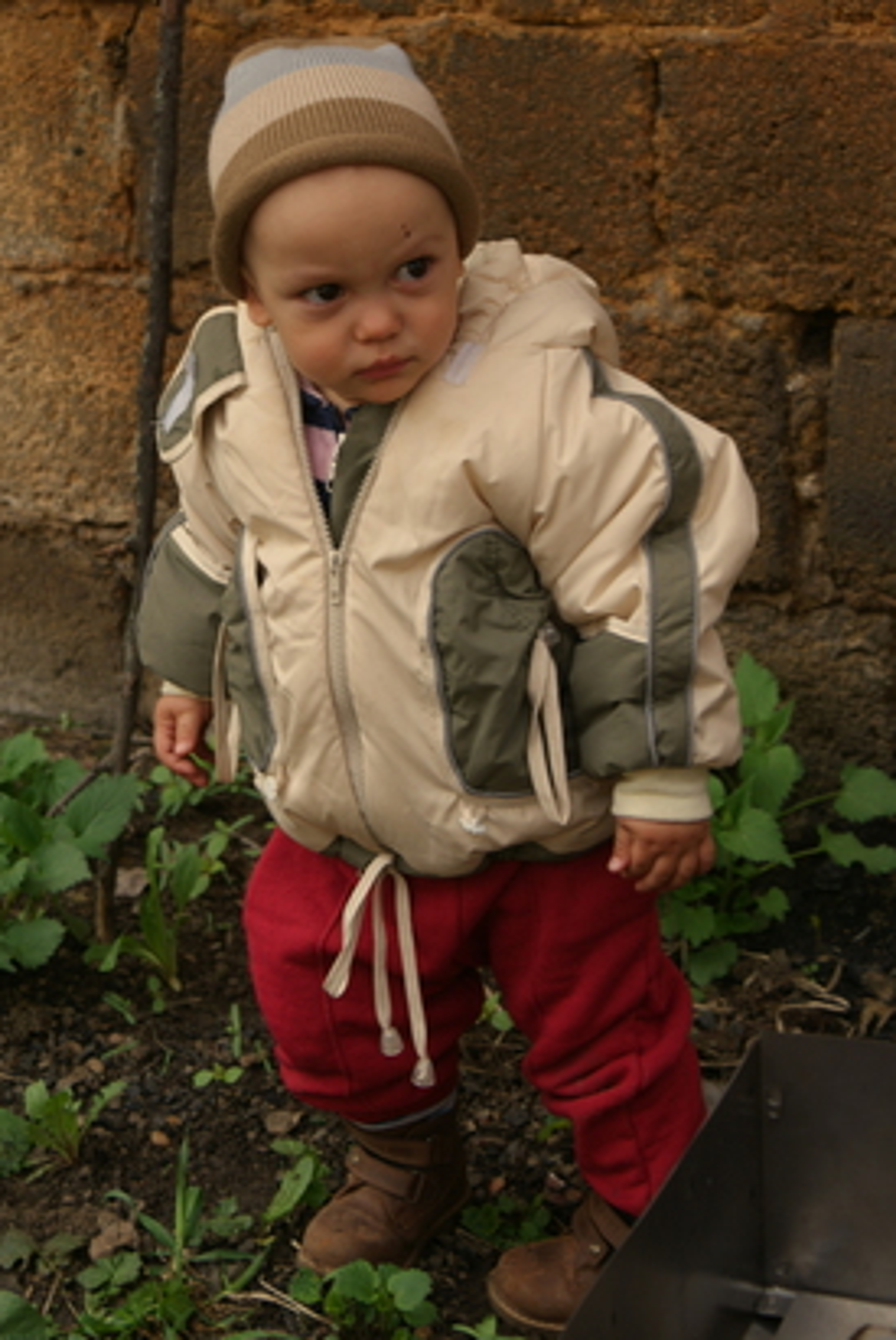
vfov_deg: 17.8
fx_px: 4282
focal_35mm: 115
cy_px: 672
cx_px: 412
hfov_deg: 11.9
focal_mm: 70
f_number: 5.6
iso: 100
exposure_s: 1/125
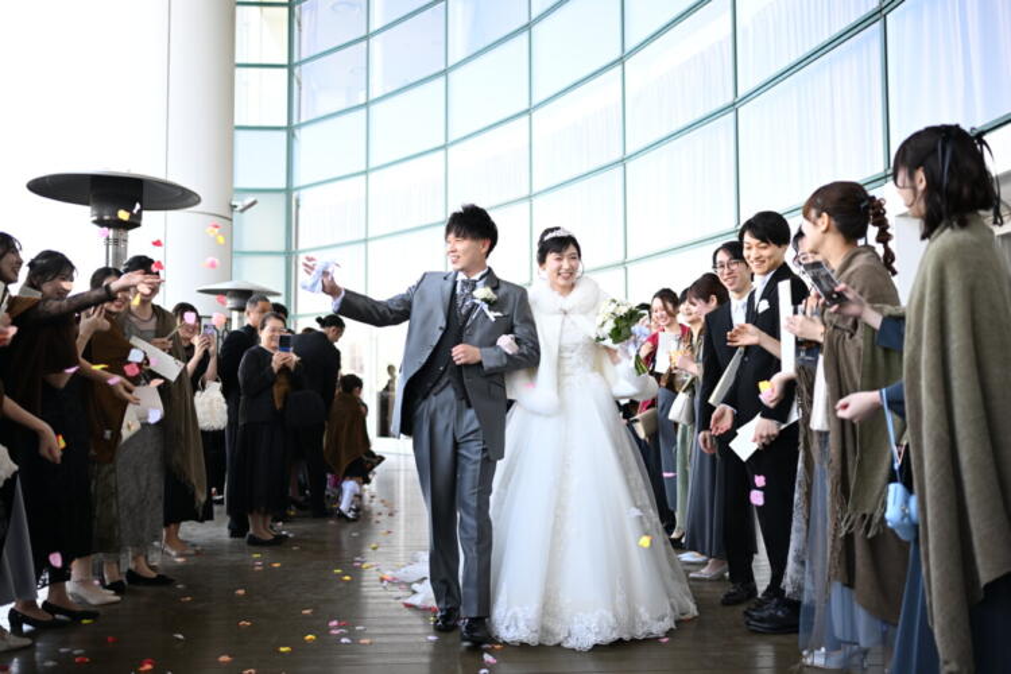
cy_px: 337
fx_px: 983
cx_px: 506
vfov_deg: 37.9
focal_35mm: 35
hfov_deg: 54.4
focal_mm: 35
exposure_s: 1/500
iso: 320
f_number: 2
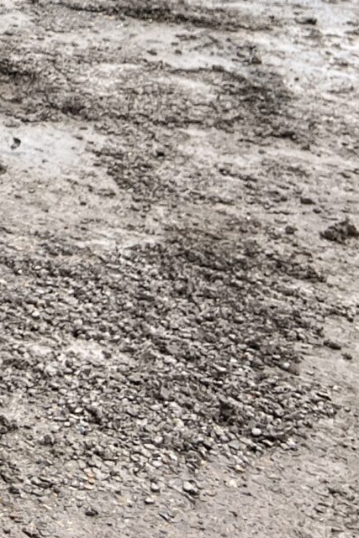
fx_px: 1616
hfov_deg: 10.9
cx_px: -475
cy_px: -206
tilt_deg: -7.6
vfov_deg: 17.5
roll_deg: -0.5
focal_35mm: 108
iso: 50
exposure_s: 1/1224
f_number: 1.5
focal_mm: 5.7
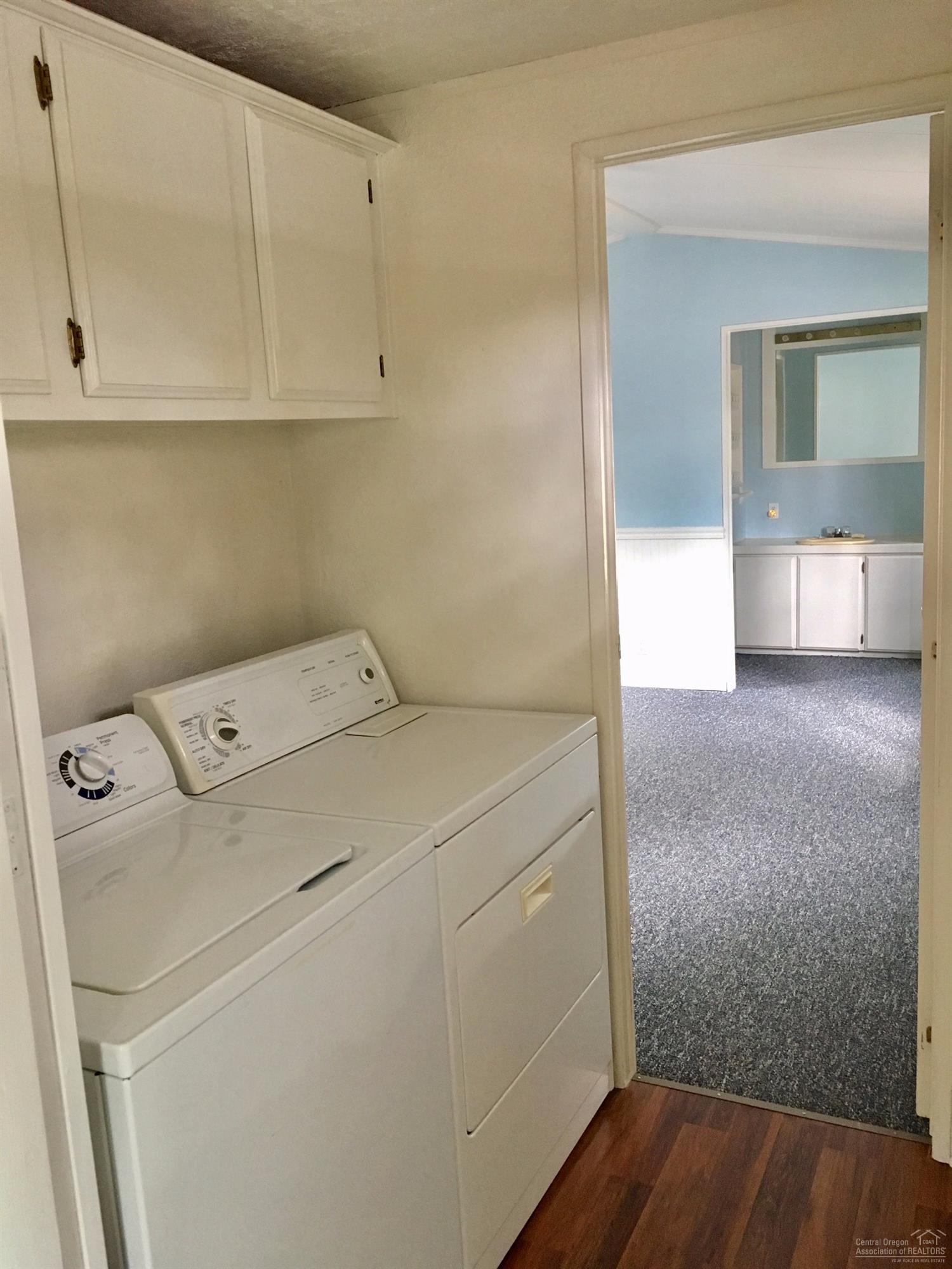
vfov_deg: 61.7
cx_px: 476
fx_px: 1063
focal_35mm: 29
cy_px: 634
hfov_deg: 48.2
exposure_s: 1/30
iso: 160
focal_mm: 4.15
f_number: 2.2
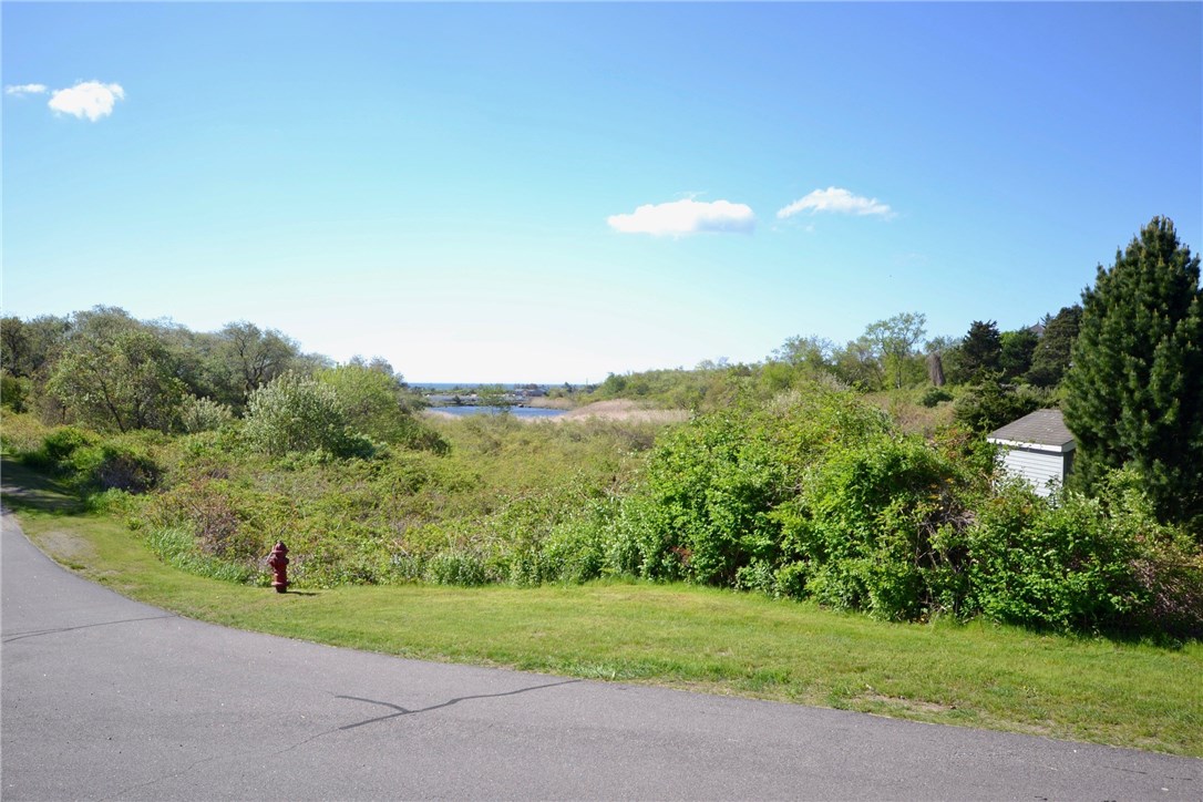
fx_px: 1002
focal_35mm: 30
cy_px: 401
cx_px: 602
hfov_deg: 61.9
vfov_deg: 43.6
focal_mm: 20
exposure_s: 1/160
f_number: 6.3
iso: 100
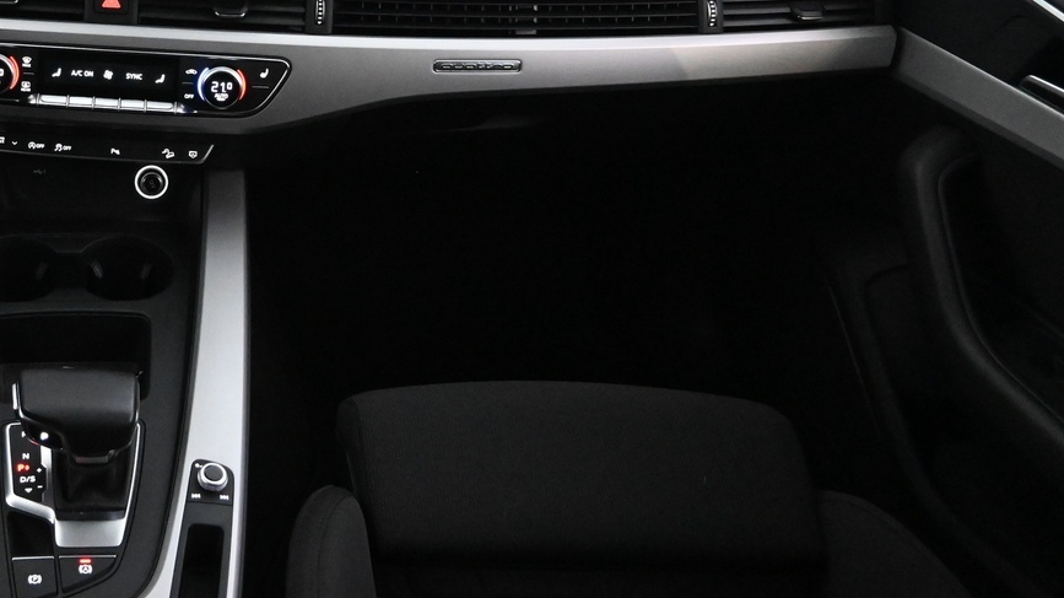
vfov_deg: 24.7
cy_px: 69
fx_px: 1326
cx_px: 82
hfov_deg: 40.1
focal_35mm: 47
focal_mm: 16
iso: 6400
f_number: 3.5
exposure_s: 1/60
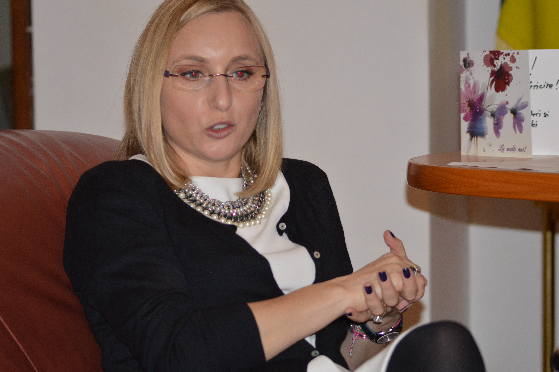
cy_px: 186
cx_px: 280
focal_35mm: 105
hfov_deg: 19.5
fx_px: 1629
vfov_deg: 13.0
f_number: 4
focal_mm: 70
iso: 800
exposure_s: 1/200
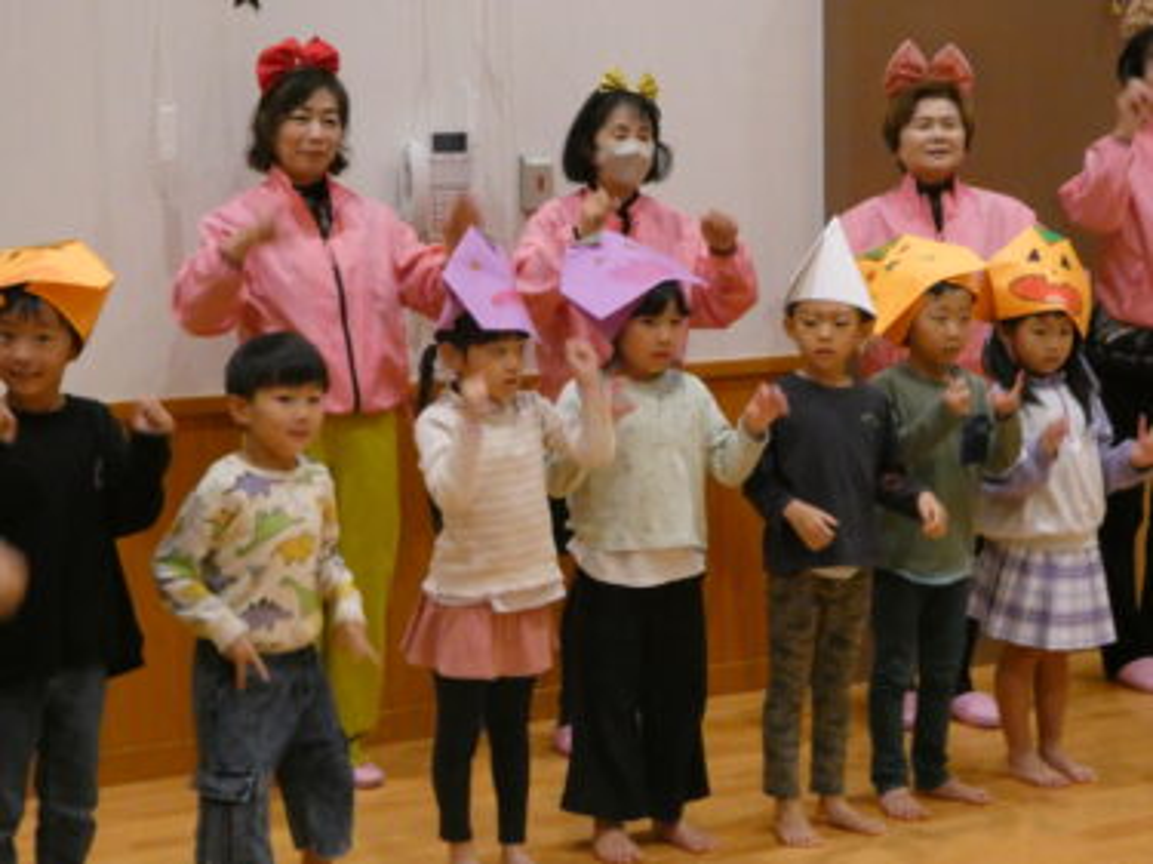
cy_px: 432
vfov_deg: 17.8
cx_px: 576
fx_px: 2764
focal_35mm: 83
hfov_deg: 23.6
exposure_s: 1/50
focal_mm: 14.8
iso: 1600
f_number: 8
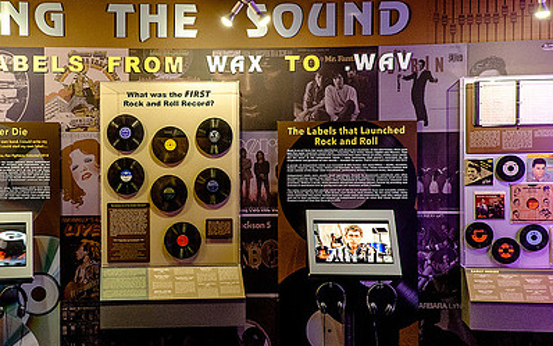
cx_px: 172
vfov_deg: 26.4
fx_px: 739
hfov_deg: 40.4
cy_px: 163
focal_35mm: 49
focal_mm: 22.3
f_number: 6.4
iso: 1600
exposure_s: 1/13
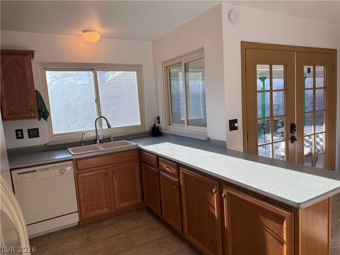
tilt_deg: -6.3
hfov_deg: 71.6
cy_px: 128
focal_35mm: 24
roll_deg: +3.3
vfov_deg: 56.8
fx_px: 236
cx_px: 170
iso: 200
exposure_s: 1/992
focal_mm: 6.76
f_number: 1.78
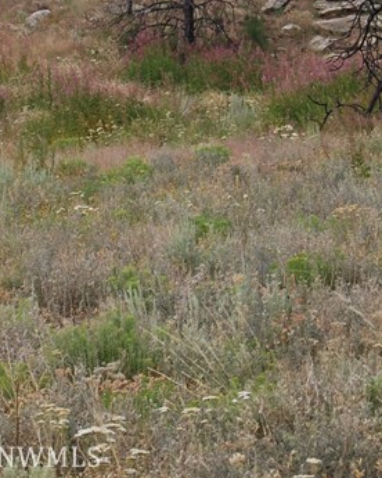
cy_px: 1
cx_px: 30
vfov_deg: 7.9
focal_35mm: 243
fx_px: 3441
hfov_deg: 6.3
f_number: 7.1
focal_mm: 55
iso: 100
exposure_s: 1/200
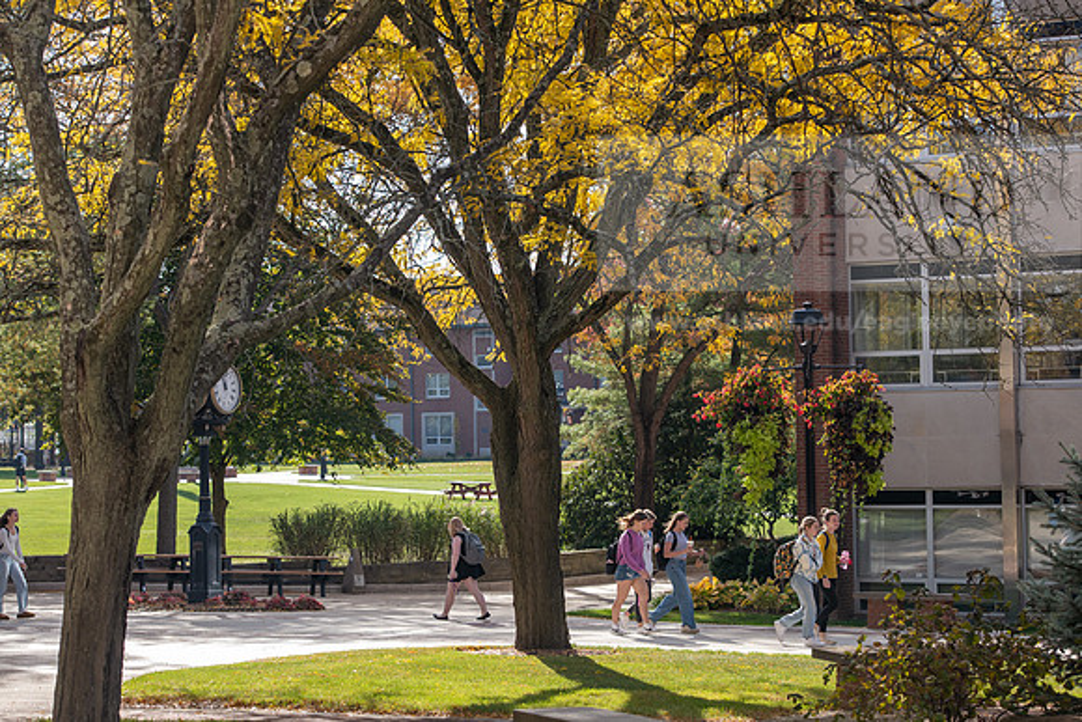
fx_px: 2706
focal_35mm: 90
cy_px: 361
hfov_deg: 22.6
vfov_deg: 15.2
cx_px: 541
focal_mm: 90
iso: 200
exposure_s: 1/400
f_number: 5.6
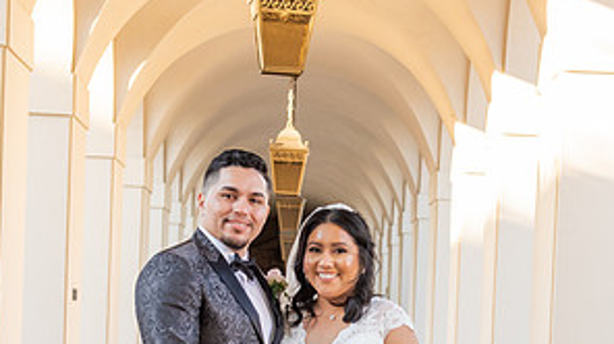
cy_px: 432
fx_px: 2001
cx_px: 359
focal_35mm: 123
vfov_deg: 9.7
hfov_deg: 17.4
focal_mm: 48
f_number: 4.5
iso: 500
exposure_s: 1/200
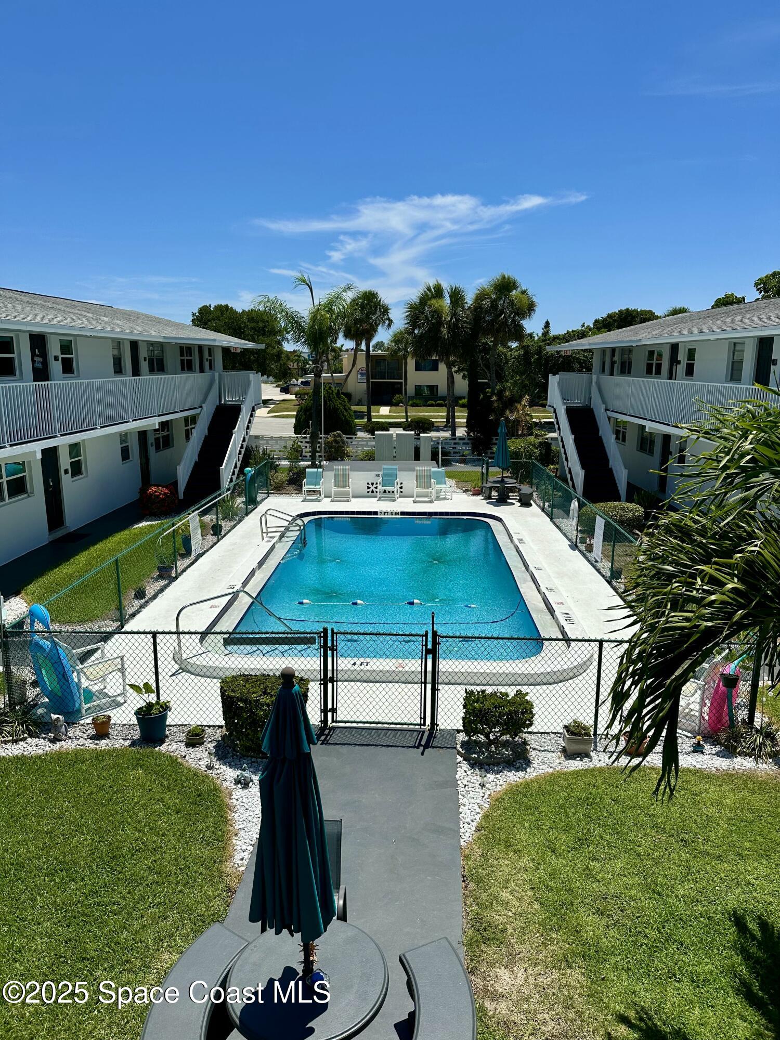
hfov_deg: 56.8
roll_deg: -0.9
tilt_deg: -12.1
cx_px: 390
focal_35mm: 24
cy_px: 520
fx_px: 721
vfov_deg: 71.6
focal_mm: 6.86
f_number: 1.78
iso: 80
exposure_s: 1/8929
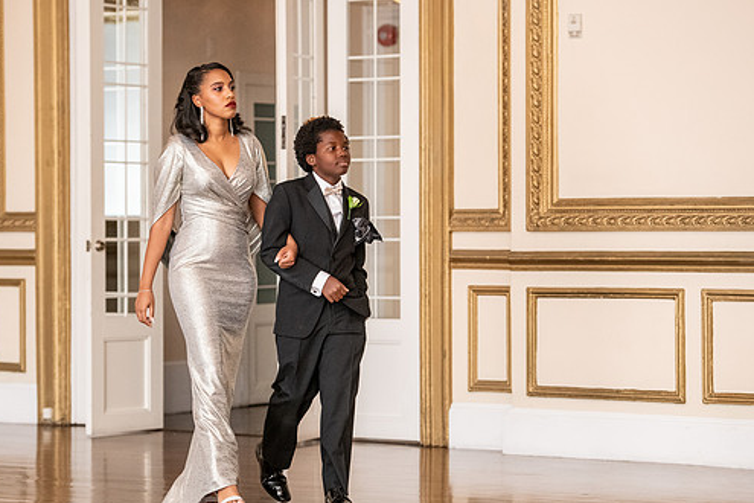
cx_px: 347
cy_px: 258
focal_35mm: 129
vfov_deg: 10.6
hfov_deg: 15.9
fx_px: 2702
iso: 3200
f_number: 2.8
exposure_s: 1/500
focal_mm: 110
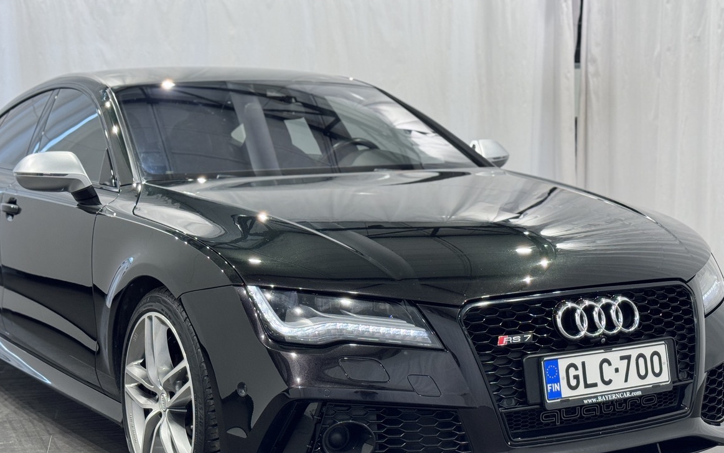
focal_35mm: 63
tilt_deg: -8.0
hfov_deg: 32.5
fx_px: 1243
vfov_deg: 20.6
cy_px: 273
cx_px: 335
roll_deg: +0.8
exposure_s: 1/100
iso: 100
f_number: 1.78
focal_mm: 6.76
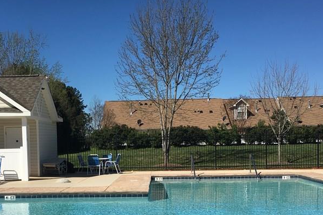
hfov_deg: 38.1
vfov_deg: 25.6
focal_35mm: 52
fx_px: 467
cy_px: 168
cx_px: 138
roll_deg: +0.8
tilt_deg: -3.1
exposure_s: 1/2747
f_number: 2.2
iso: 25
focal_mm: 4.15
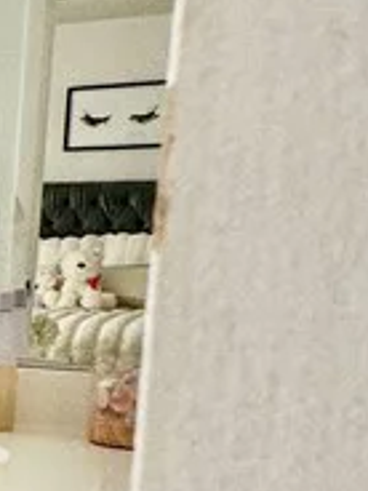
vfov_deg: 24.6
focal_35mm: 78
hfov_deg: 12.9
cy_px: 390
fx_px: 1106
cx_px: -579
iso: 100
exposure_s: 1/120
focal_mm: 2.22
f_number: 2.2
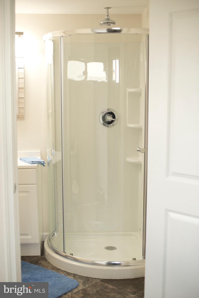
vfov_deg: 39.6
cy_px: 149
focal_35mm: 50
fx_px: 414
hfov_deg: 27.0
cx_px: 100
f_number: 2.5
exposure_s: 1/320
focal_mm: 50
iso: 1250
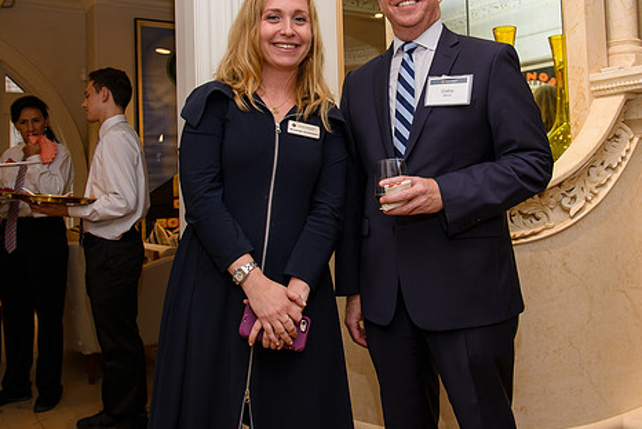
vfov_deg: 34.8
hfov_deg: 50.5
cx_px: 374
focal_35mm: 38
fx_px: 678
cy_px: 155
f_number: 5.6
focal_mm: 28
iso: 800
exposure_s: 1/60
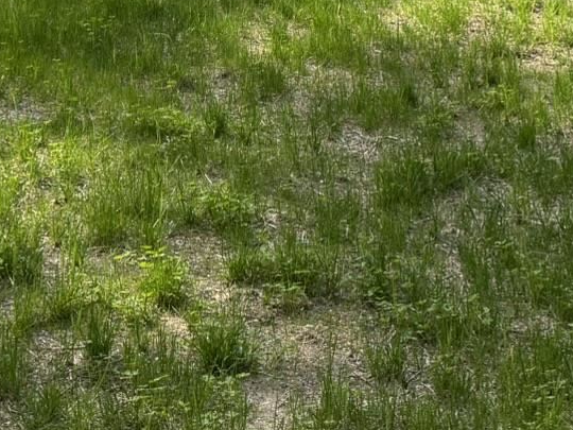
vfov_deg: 14.2
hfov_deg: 21.5
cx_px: 230
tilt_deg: +0.8
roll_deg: -0.5
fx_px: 1506
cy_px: -366
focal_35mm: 91
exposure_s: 1/1106
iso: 100
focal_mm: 6.76
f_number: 1.78
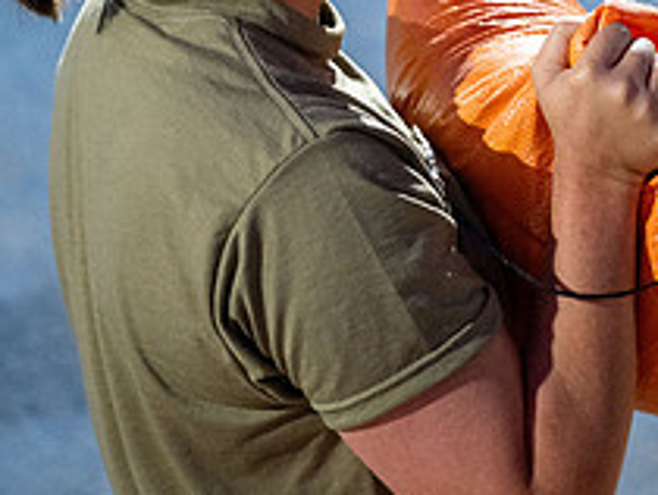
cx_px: 460
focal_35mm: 171
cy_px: -32
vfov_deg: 8.6
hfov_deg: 11.5
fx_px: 3254
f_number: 2.8
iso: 1600
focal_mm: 57
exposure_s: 1/160
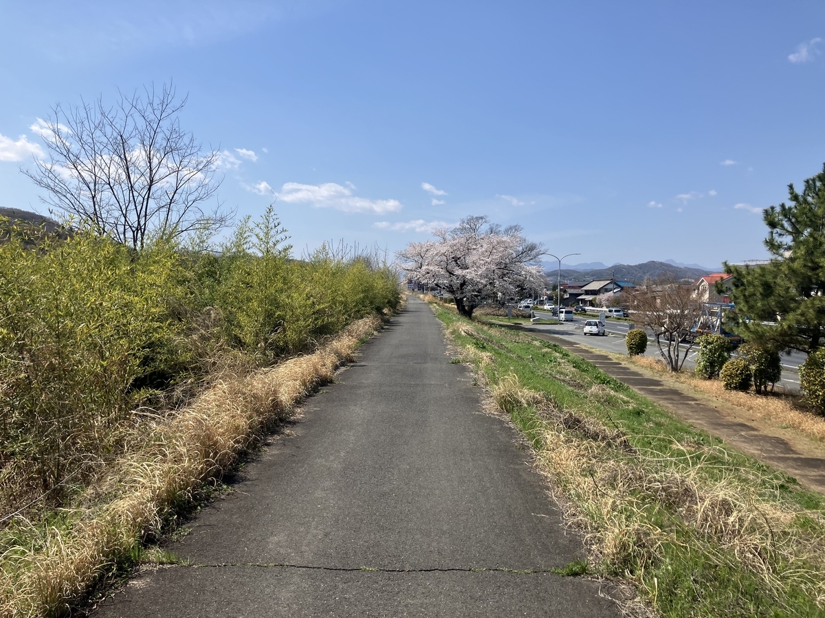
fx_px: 667
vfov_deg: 49.7
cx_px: 412
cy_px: 309
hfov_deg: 63.4
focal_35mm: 28
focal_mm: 3.99
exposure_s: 1/2315
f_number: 1.8
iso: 32
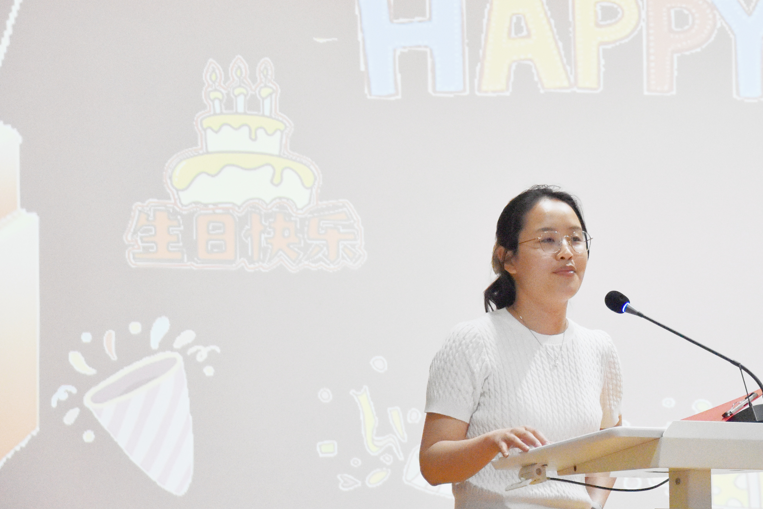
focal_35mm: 195
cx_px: 582
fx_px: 4128
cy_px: 210
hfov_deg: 10.5
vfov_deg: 7.1
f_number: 5.6
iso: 3200
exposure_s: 1/400
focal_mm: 85
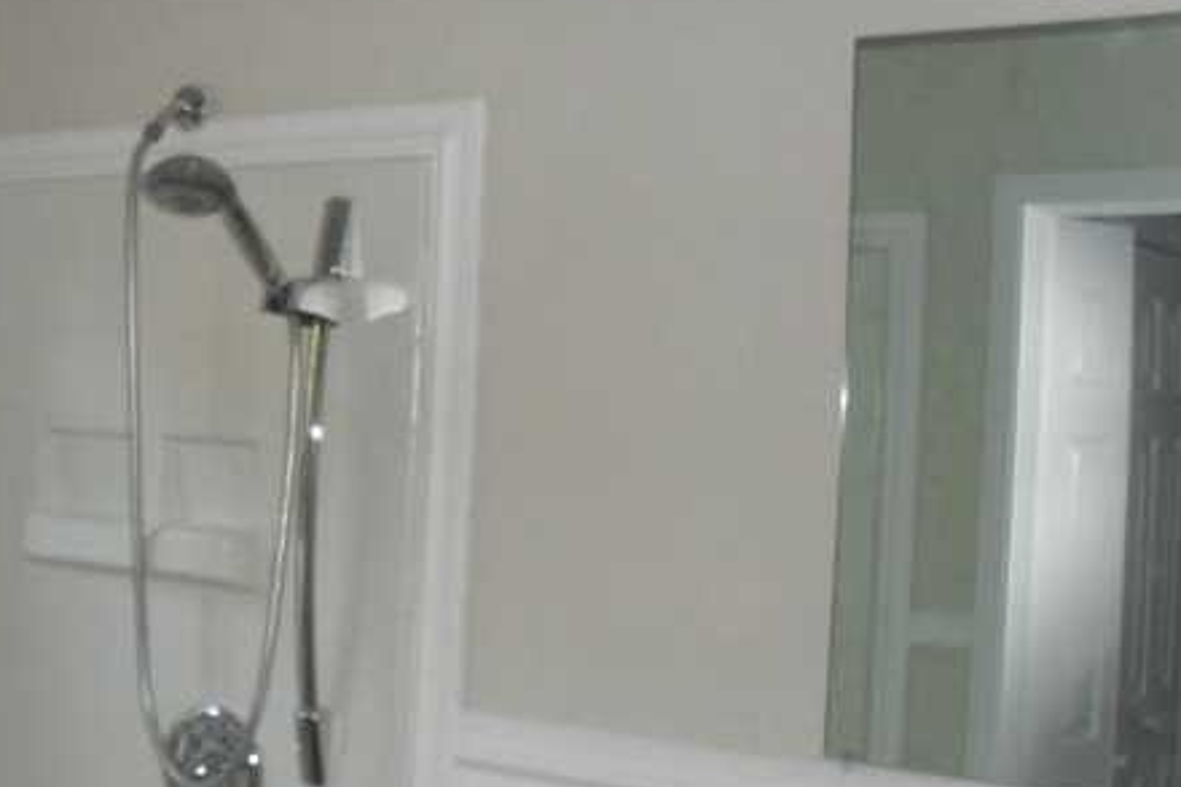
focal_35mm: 53
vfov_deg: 25.4
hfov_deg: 36.9
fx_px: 1738
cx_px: 352
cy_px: 475
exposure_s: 1/45
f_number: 3.2
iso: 200
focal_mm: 6.3
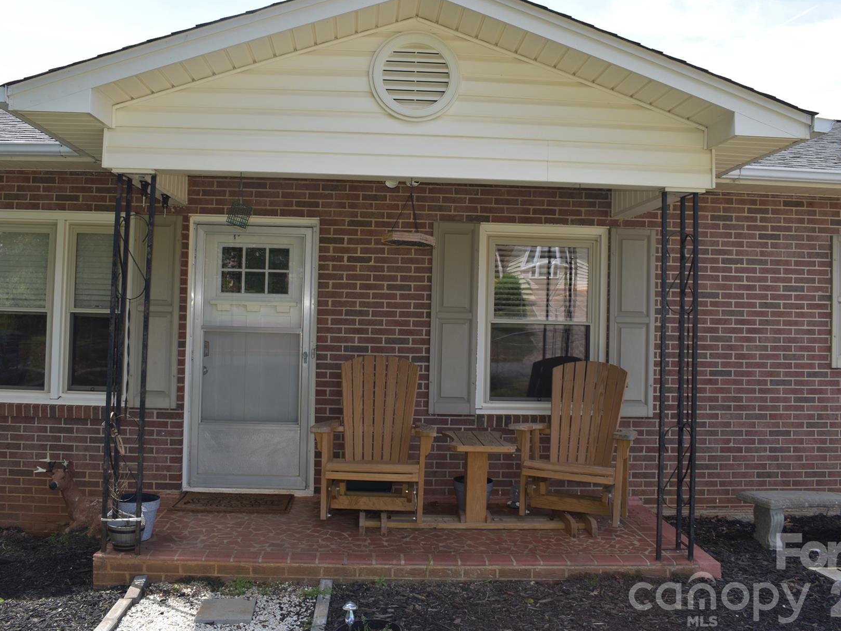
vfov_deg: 42.9
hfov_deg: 55.3
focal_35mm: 33
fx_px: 802
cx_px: 408
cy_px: 279
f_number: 6.3
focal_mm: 18
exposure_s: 1/200
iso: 100
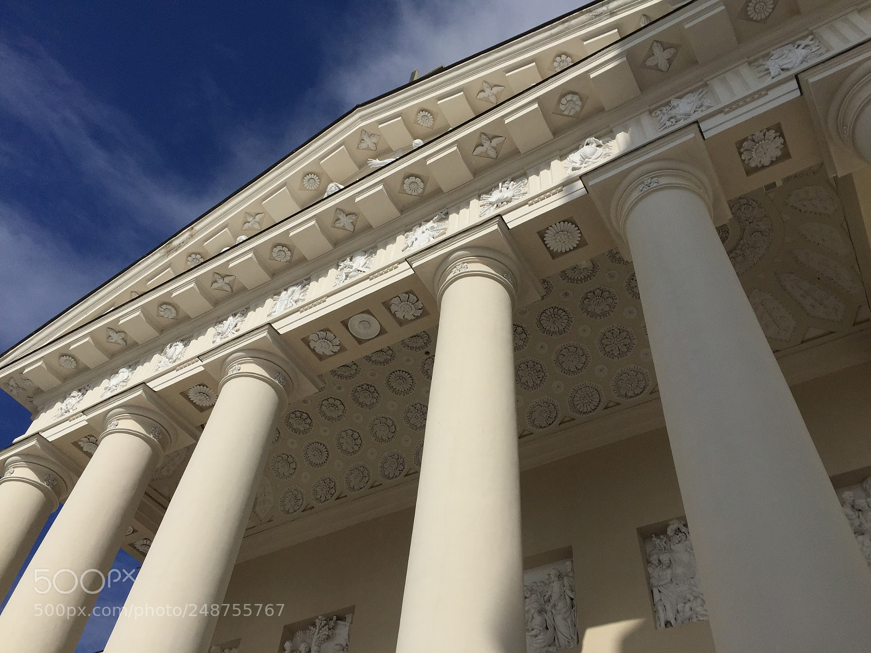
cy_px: 326
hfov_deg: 61.7
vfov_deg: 48.2
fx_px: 730
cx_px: 436
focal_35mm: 29
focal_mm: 4.15
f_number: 2.2
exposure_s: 1/6623
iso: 32
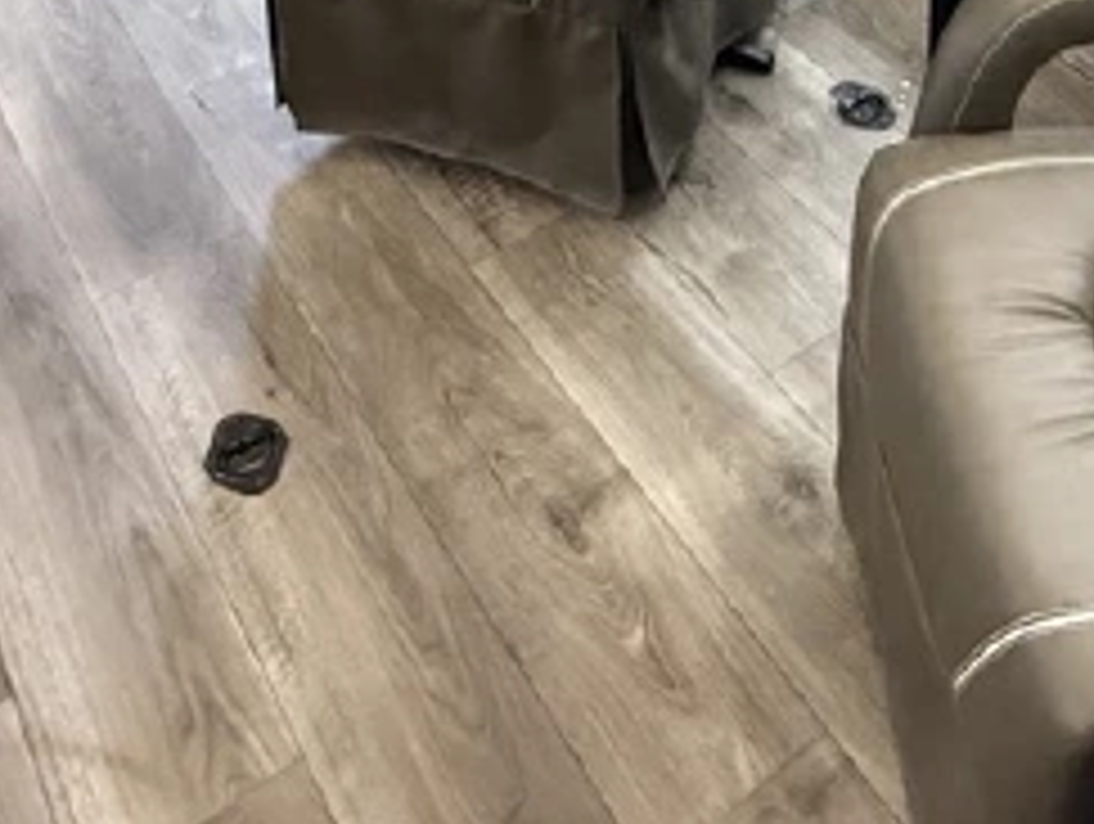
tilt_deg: -31.5
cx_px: 864
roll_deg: +0.5
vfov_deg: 28.2
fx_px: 1456
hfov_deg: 39.7
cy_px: -122
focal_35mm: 46
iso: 1250
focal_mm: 2.22
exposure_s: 1/60
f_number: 2.2
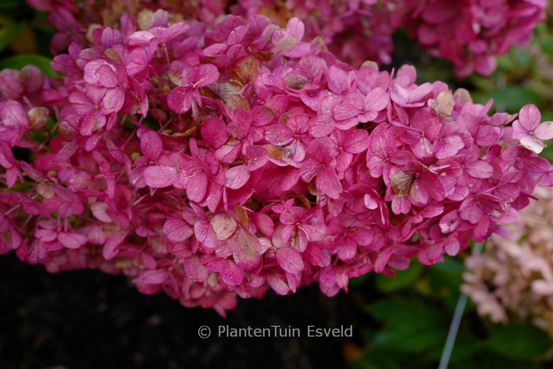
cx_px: 276
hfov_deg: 65.5
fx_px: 430
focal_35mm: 28
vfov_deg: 46.4
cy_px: 184
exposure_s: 1/60
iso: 250
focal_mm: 28
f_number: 8
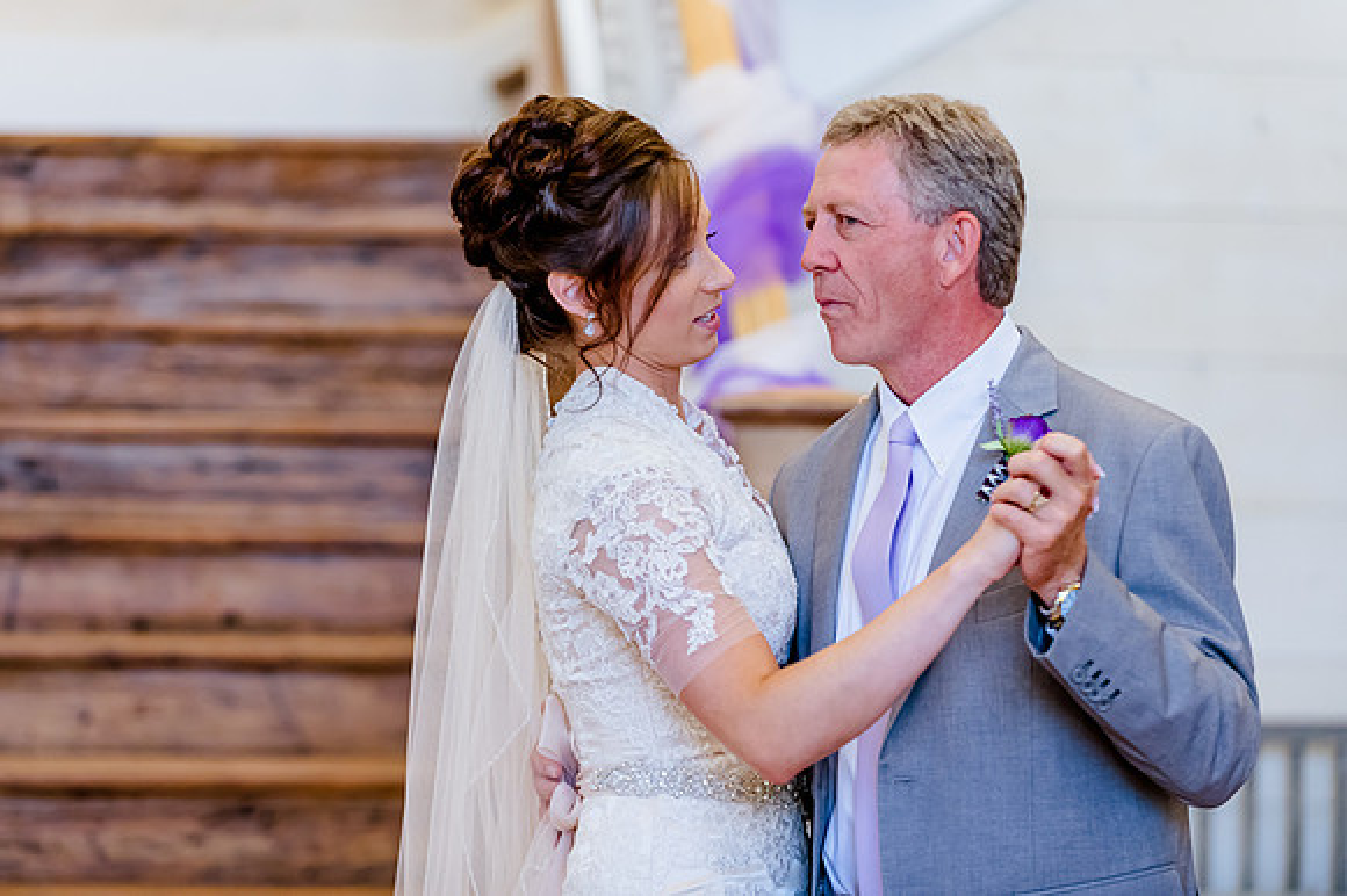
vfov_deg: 9.9
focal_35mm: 138
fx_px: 5152
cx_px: 638
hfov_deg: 14.9
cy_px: 427
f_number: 2.8
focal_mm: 130
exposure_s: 1/500
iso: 2000
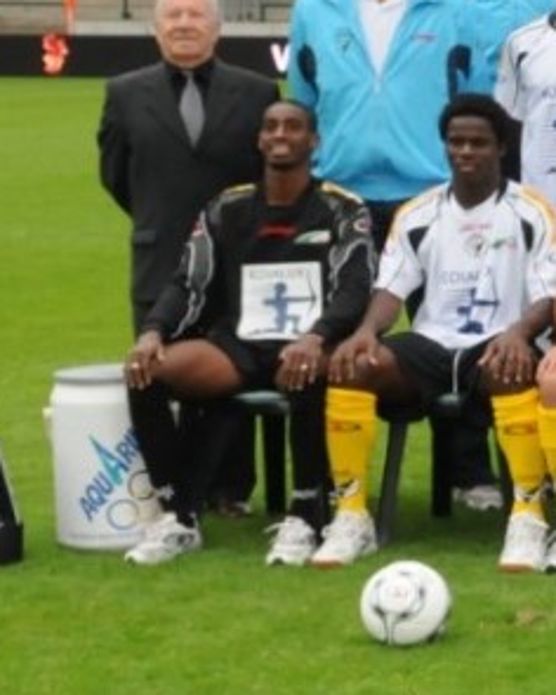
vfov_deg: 13.1
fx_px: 3024
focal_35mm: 147
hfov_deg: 9.5
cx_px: 1277
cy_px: 236
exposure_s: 1/160
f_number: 8
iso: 800
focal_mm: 22
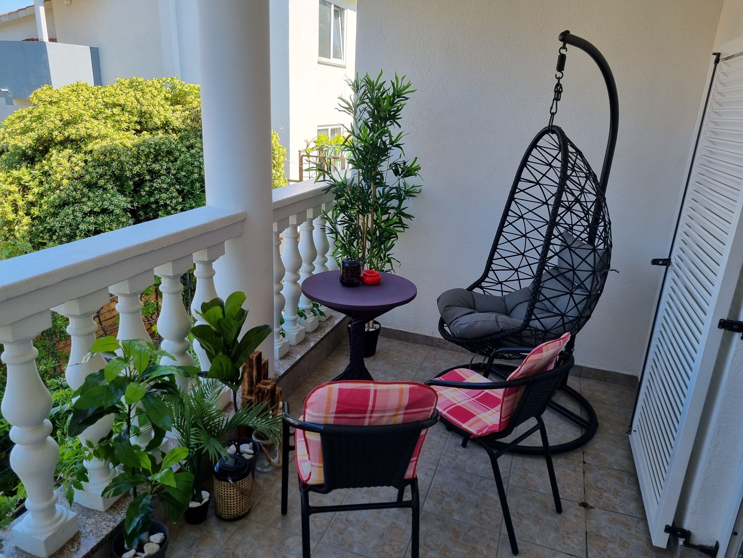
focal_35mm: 26
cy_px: 279
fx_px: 558
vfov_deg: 53.1
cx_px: 372
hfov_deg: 67.3
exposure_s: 1/546
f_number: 1.8
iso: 50
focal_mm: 5.4
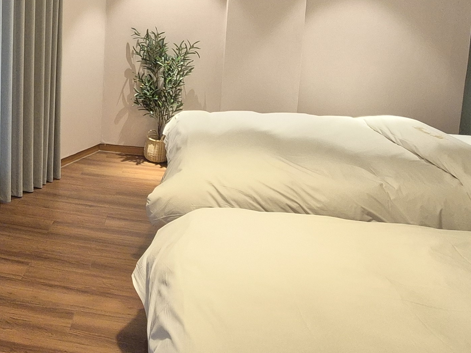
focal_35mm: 37
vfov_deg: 37.1
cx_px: 34
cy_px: 65
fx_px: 503
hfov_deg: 44.8
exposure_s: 1/60
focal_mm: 2.2
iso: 800
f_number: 2.2
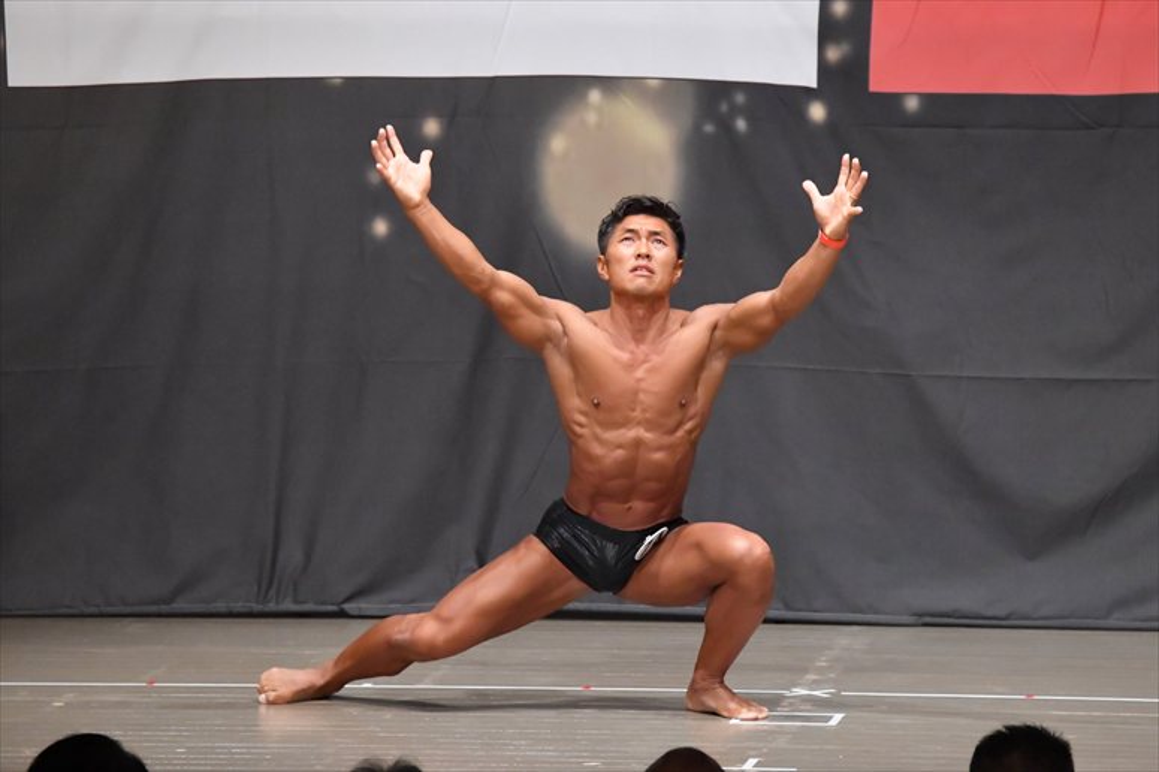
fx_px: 8206
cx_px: 580
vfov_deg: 5.4
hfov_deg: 8.1
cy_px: 386
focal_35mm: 255
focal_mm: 170
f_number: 5.6
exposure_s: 1/400
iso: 8000
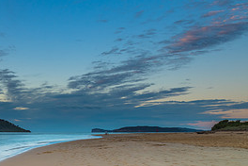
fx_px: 365
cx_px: 10
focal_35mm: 53
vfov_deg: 25.2
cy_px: 127
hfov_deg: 34.7
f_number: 8
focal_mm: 24
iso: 200
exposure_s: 1
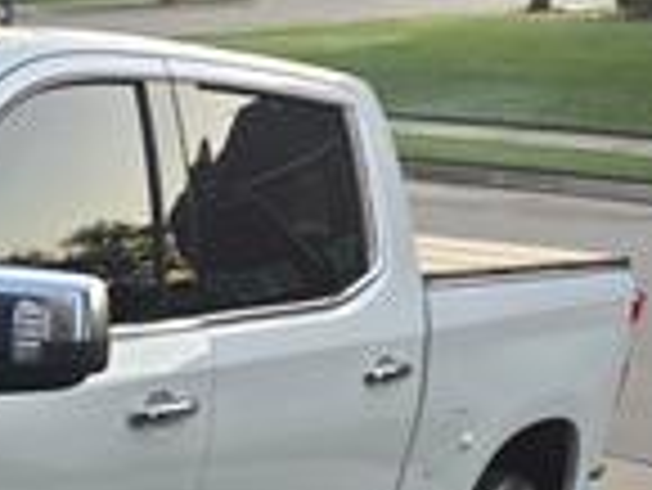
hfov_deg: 21.0
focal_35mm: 80
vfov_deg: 17.6
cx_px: -306
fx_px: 1508
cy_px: 584
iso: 25
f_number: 1.8
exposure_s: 1/66
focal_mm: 5.4
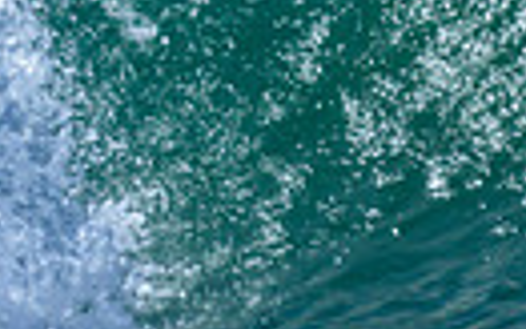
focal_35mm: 5062
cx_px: -189
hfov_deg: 0.4
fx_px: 72596
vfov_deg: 0.3
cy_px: -267
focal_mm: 1120
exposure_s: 1/2000
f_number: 9
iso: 280
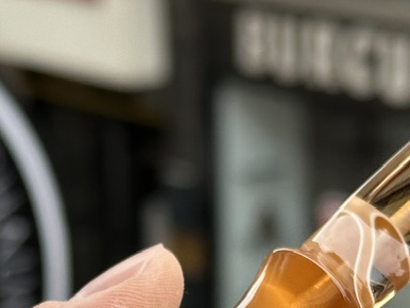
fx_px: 1884
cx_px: 137
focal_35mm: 159
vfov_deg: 9.2
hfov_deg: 12.4
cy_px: 421
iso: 64
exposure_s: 1/1120
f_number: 1.78
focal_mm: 6.86
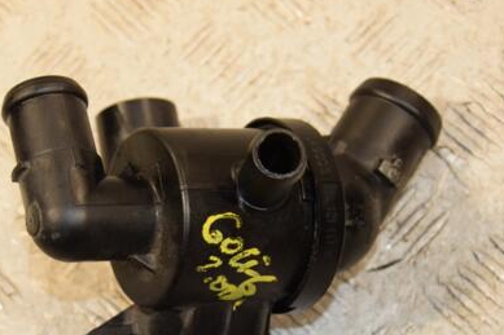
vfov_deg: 12.3
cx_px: 194
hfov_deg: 18.4
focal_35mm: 111
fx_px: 1553
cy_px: 242
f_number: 6.3
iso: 800
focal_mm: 48
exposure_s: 1/200
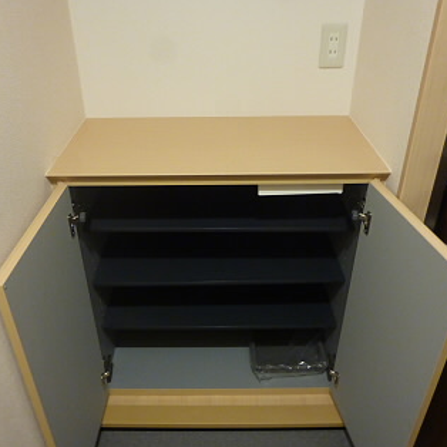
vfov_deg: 52.5
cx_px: 210
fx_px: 453
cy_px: 233
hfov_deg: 52.5
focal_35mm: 31
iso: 400
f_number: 3.1
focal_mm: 4.5
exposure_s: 1/8
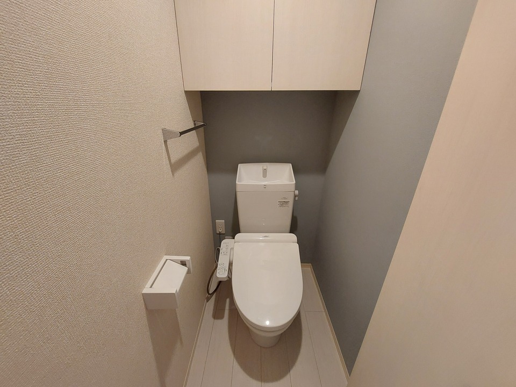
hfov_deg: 106.2
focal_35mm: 13
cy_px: 194
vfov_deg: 89.9
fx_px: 194
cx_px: 258
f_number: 2.2
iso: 250
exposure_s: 1/60
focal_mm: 1.74
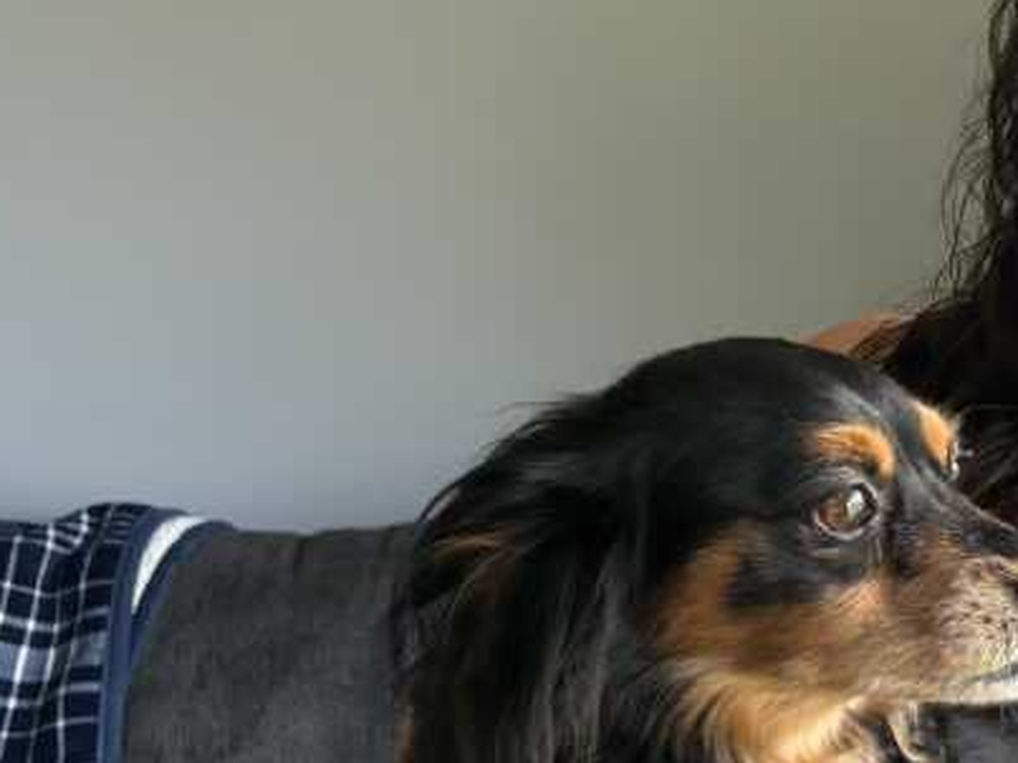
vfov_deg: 20.7
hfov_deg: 24.7
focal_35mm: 71
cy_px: 433
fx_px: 2087
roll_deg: +1.5
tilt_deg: -10.0
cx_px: 1238
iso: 160
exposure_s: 1/60
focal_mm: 5.96
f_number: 1.6
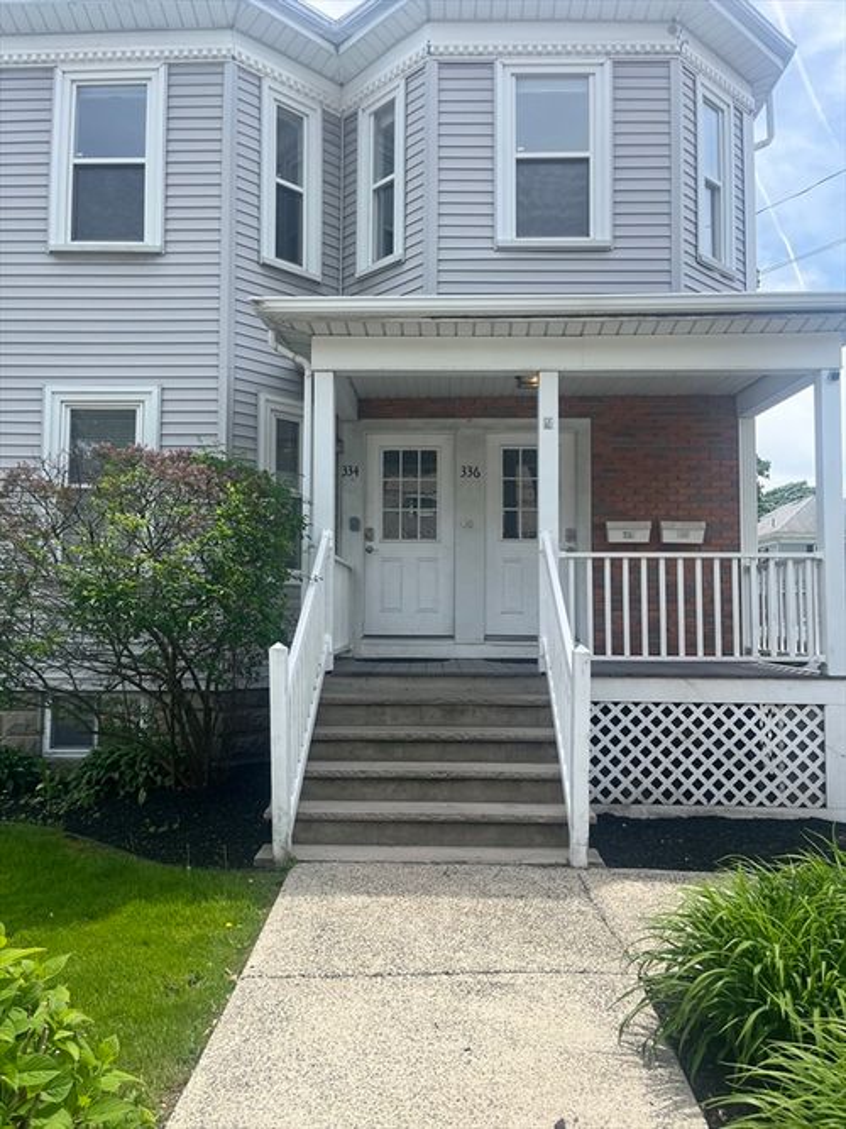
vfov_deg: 67.3
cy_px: 564
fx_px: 848
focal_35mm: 26
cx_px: 423
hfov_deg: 53.0
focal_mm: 5.1
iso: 50
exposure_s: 1/2179
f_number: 1.6
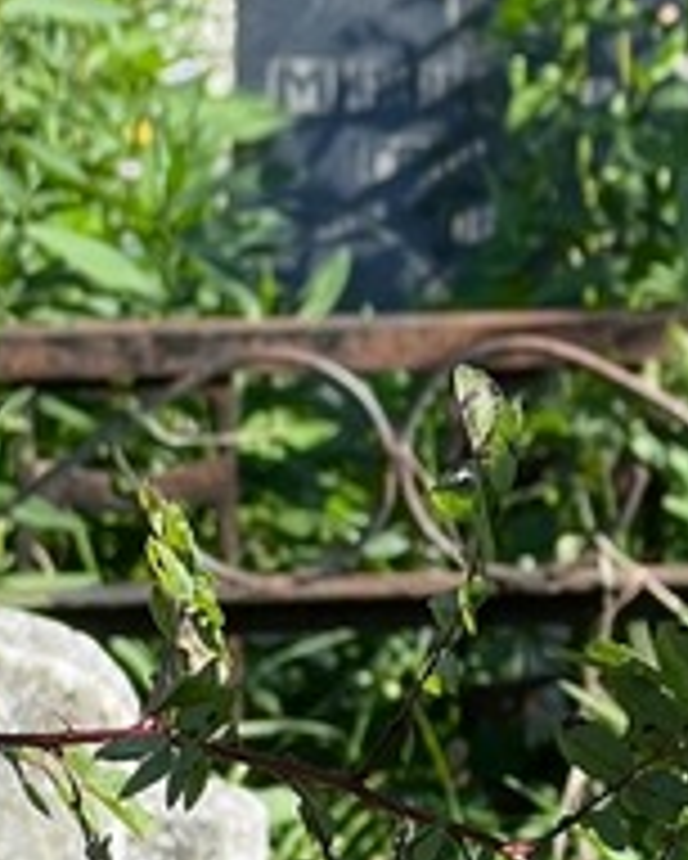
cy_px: 743
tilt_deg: -20.1
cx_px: 1515
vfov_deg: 6.1
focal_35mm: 314
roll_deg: -1.1
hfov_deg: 4.8
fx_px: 7986
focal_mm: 9
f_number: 2.8
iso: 25
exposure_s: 1/209
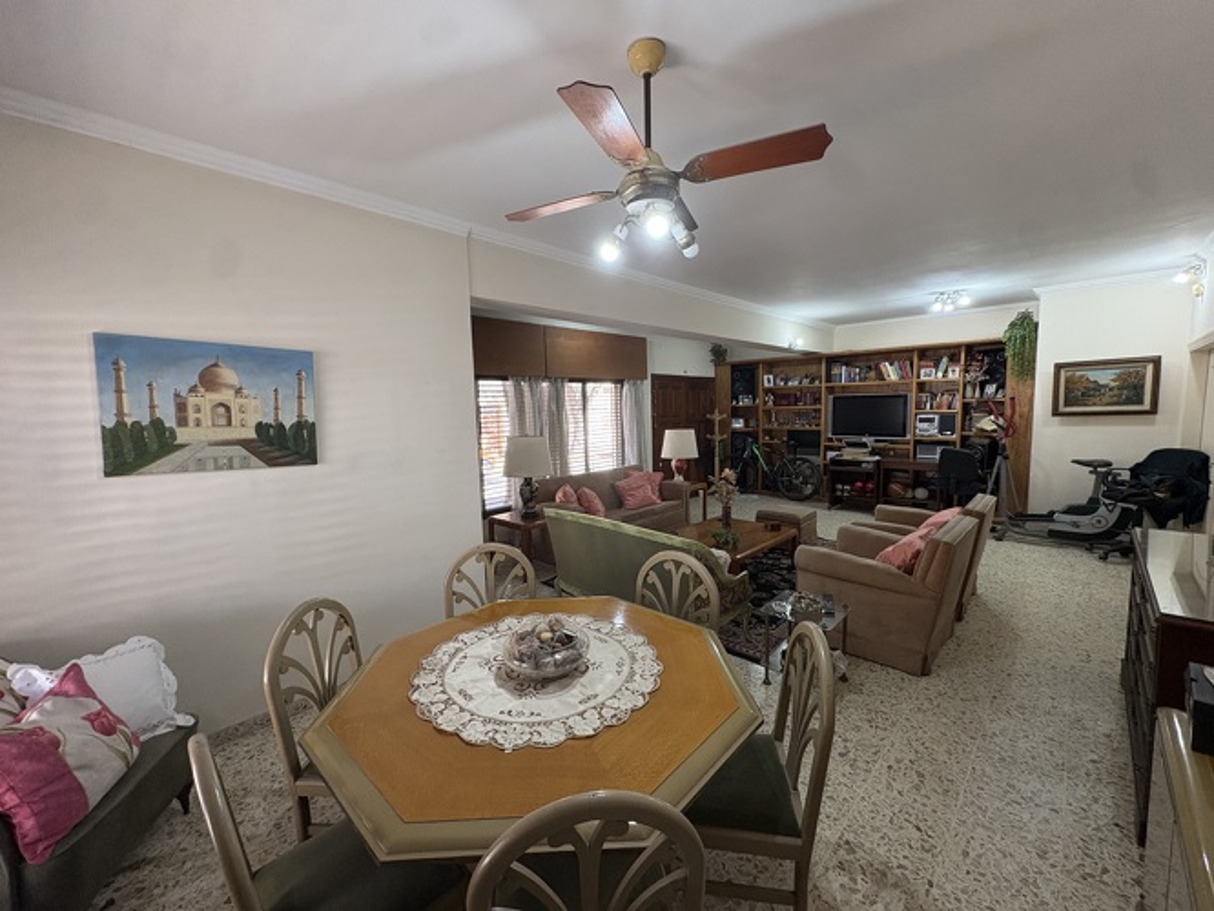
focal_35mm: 14
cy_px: 456
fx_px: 491
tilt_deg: -5.1
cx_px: 607
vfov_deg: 85.7
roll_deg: +1.6
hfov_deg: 102.0
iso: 400
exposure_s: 1/100
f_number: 2.2
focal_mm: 2.22
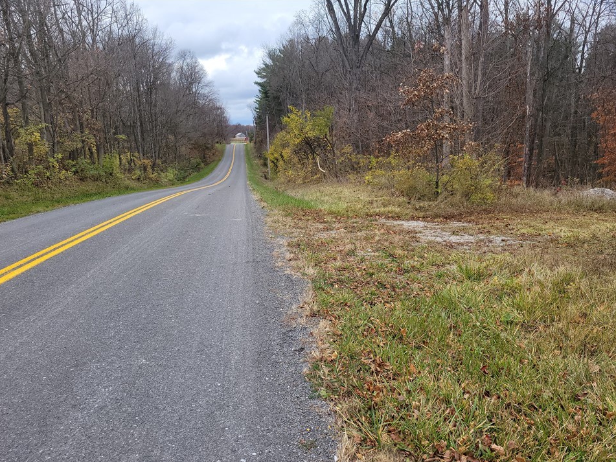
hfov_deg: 63.4
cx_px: 319
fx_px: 498
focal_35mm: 28
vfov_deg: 49.7
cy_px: 248
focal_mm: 5.4
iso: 40
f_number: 1.8
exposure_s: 1/585
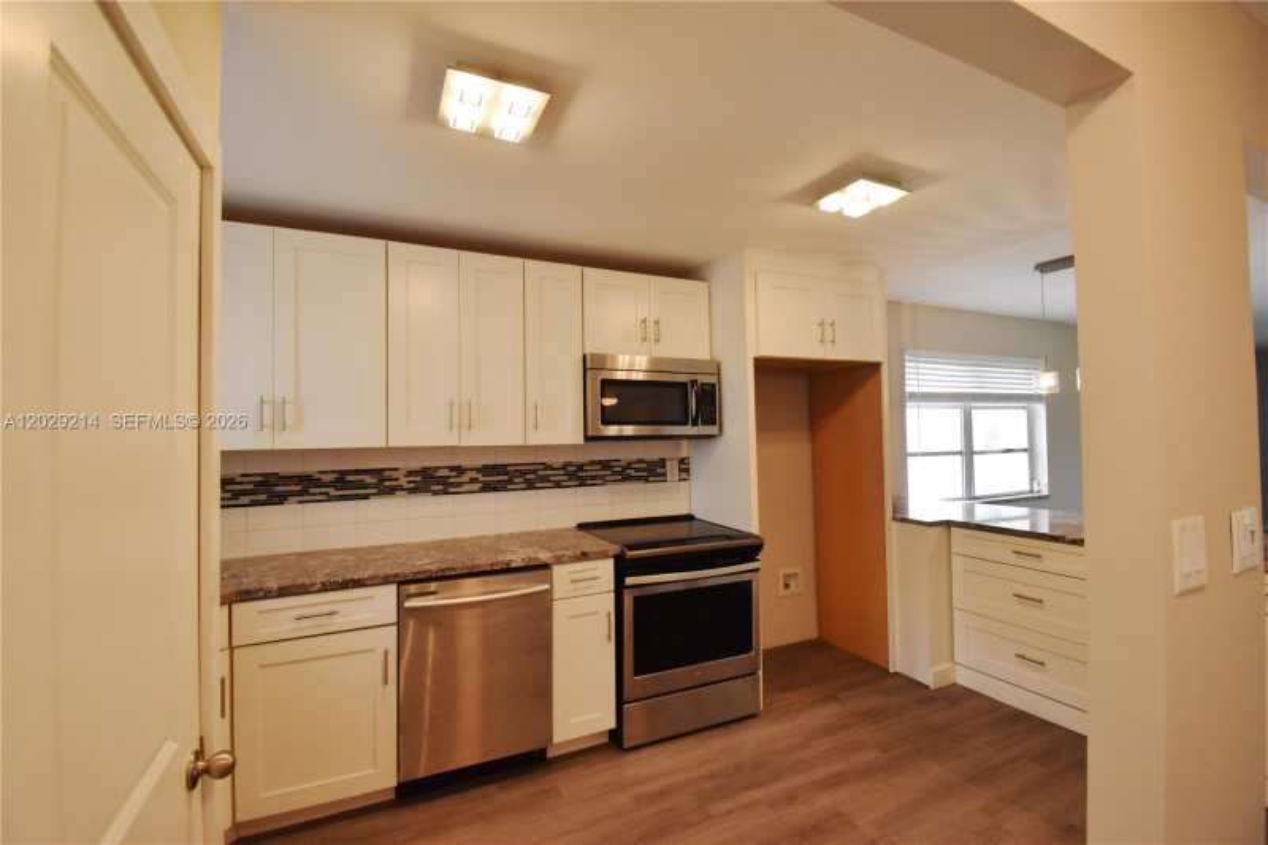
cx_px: 634
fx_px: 528
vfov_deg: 77.3
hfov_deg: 100.4
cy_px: 422
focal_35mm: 15
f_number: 5.6
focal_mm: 10
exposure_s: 1/160
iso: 1400
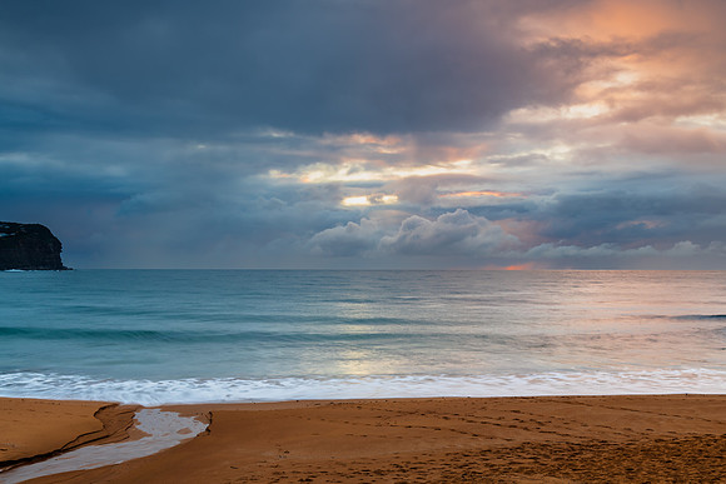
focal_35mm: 39
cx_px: 368
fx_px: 784
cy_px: 242
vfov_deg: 34.3
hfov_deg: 49.7
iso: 31
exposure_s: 1
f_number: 11
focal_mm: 38
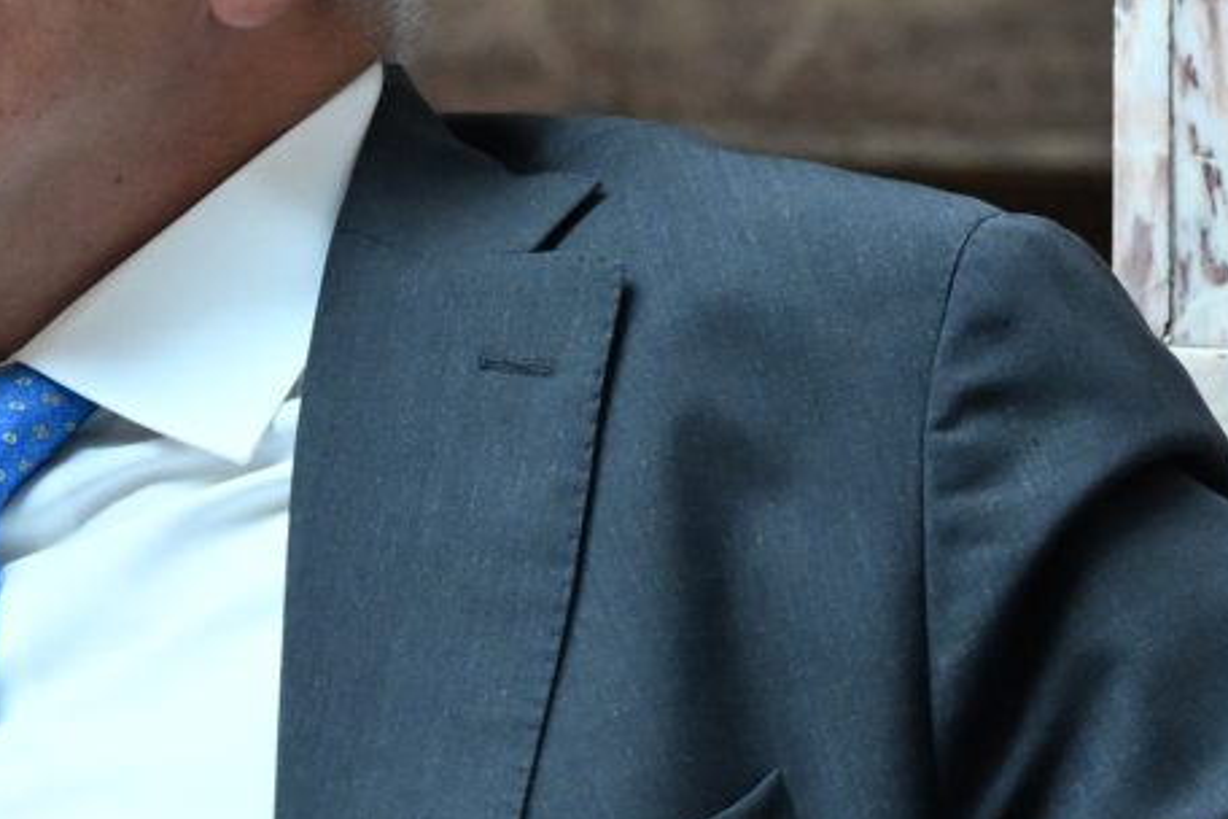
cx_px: 377
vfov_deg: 2.6
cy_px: 190
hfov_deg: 3.8
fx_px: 18384
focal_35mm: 539
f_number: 5.6
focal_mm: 120
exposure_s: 1/250
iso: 2200
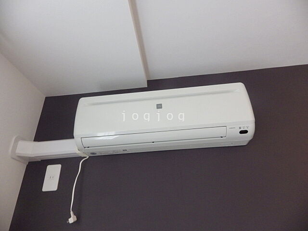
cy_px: 116
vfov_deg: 61.1
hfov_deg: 76.4
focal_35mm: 22
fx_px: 196
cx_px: 154
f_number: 3.1
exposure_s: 1/45
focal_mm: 4
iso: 250
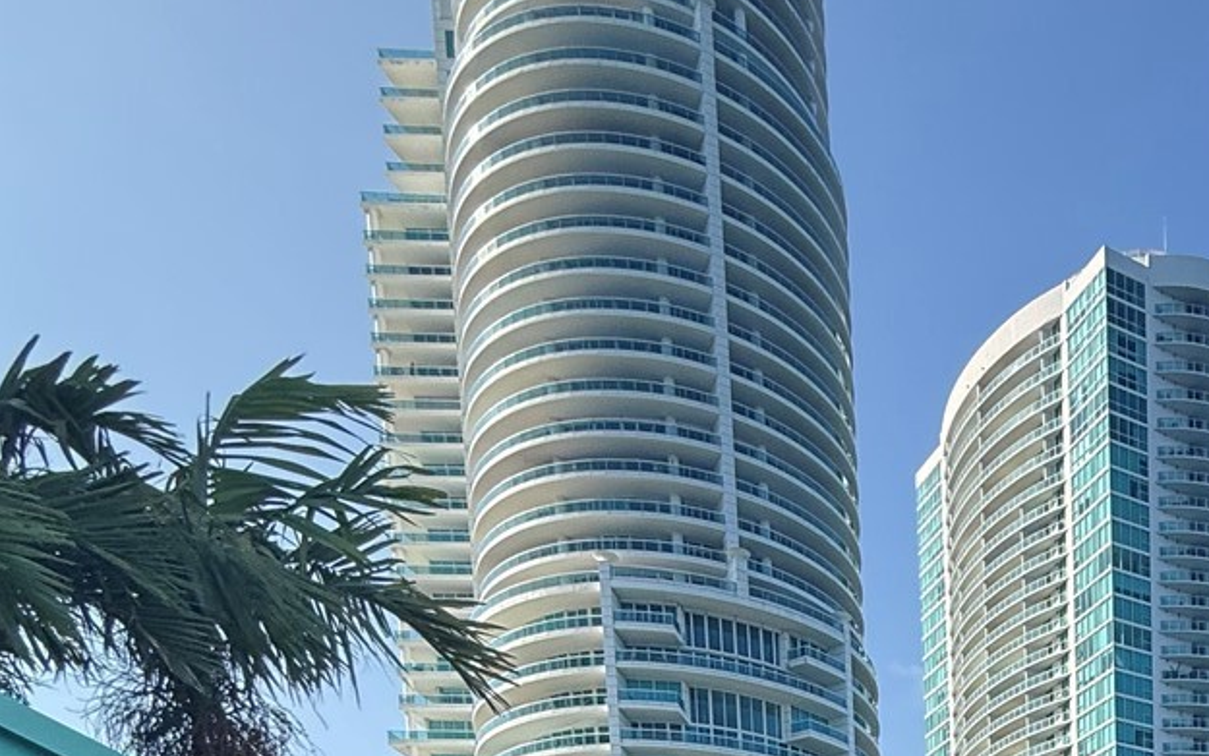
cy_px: 1330
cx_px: 1126
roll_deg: +0.4
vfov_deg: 22.1
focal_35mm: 38
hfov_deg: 45.8
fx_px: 1252
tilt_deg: -5.9
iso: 64
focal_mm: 2.22
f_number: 2.2
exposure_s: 1/701
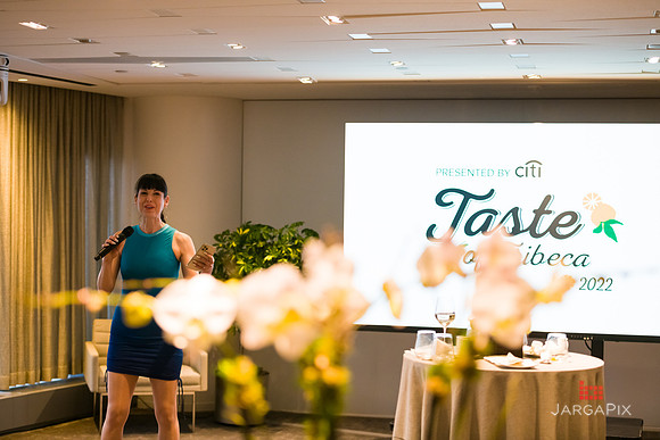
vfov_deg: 19.5
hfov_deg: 28.8
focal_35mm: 70
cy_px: 220
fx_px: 1284
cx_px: 330
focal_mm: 70
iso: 1600
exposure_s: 1/320
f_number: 3.2
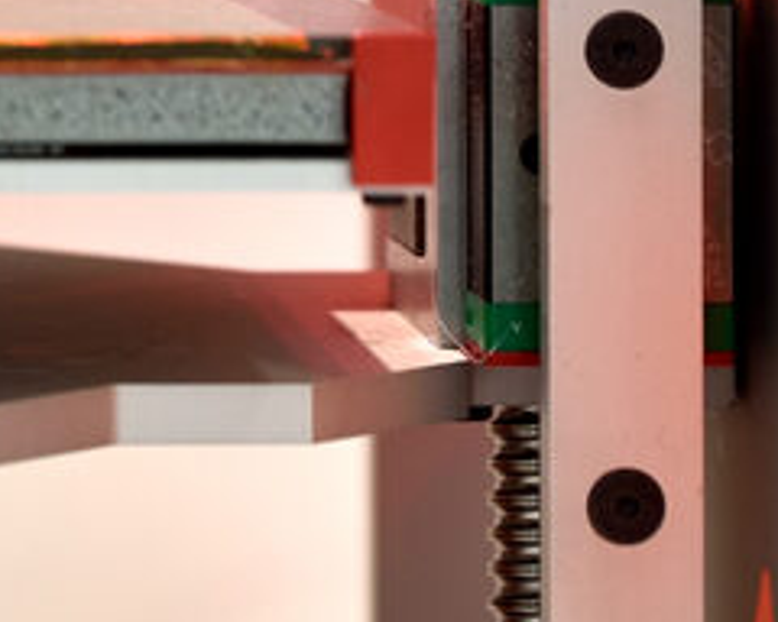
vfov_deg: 5.9
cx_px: -535
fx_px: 5941
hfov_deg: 7.3
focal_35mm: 258
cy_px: -249
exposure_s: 1/200
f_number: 4
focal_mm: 55
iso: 560
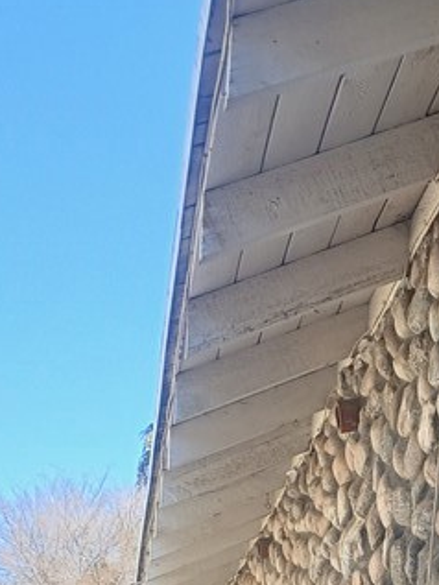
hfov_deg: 17.0
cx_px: 489
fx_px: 1419
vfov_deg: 21.5
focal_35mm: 84
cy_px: 714
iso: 20
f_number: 1.8
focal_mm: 3.98
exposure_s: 1/144
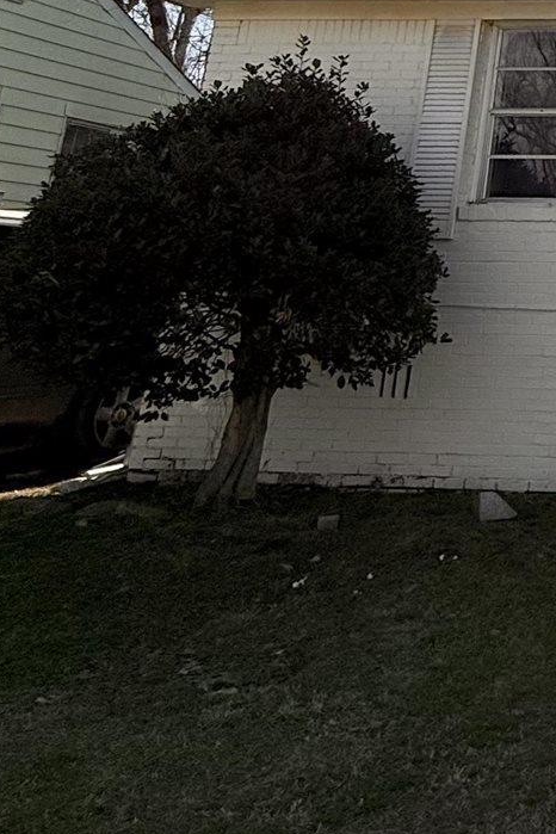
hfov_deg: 20.7
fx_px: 1112
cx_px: 966
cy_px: 26
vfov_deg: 37.3
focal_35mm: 48
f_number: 2.2
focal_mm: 2.22
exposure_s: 1/3663
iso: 50
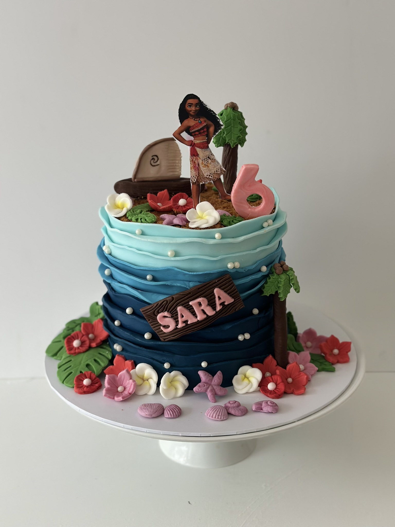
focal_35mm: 48
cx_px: 198
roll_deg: -0.2
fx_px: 730
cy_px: 264
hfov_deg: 30.3
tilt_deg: -19.8
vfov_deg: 39.7
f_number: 1.78
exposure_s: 1/60
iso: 125
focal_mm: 6.86
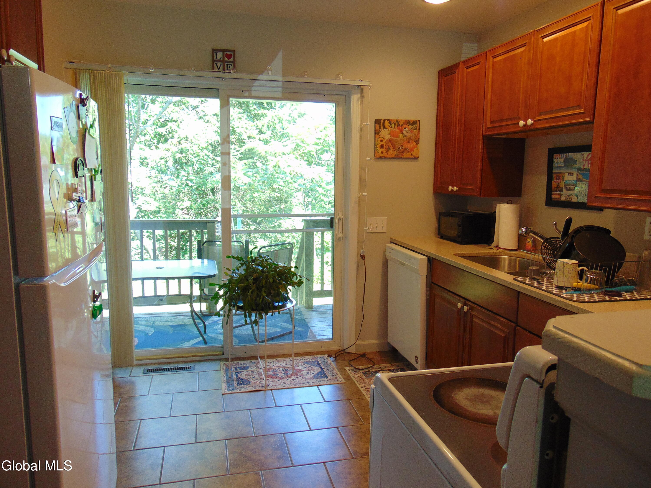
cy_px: 244
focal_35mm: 25
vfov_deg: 54.9
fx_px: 470
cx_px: 326
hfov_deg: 69.4
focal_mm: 4.5
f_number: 3
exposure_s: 1/30
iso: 100
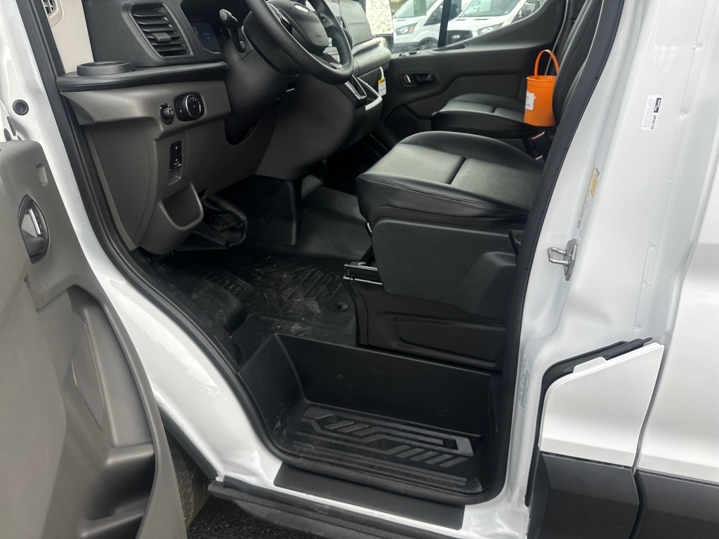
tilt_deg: -27.0
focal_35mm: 24
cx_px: 360
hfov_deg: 71.6
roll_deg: -2.9
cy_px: 270
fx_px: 498
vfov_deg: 56.8
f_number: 1.78
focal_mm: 6.86
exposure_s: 1/1019
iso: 80
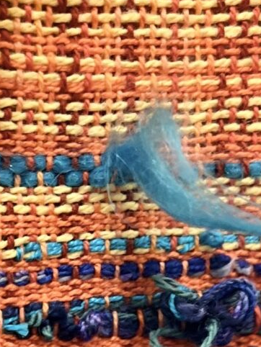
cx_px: -90
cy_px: 520
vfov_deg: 13.5
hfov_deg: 10.5
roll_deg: +1.4
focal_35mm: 138
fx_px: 1386
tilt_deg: -9.5
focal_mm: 5.7
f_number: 1.5
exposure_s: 1/60
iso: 160
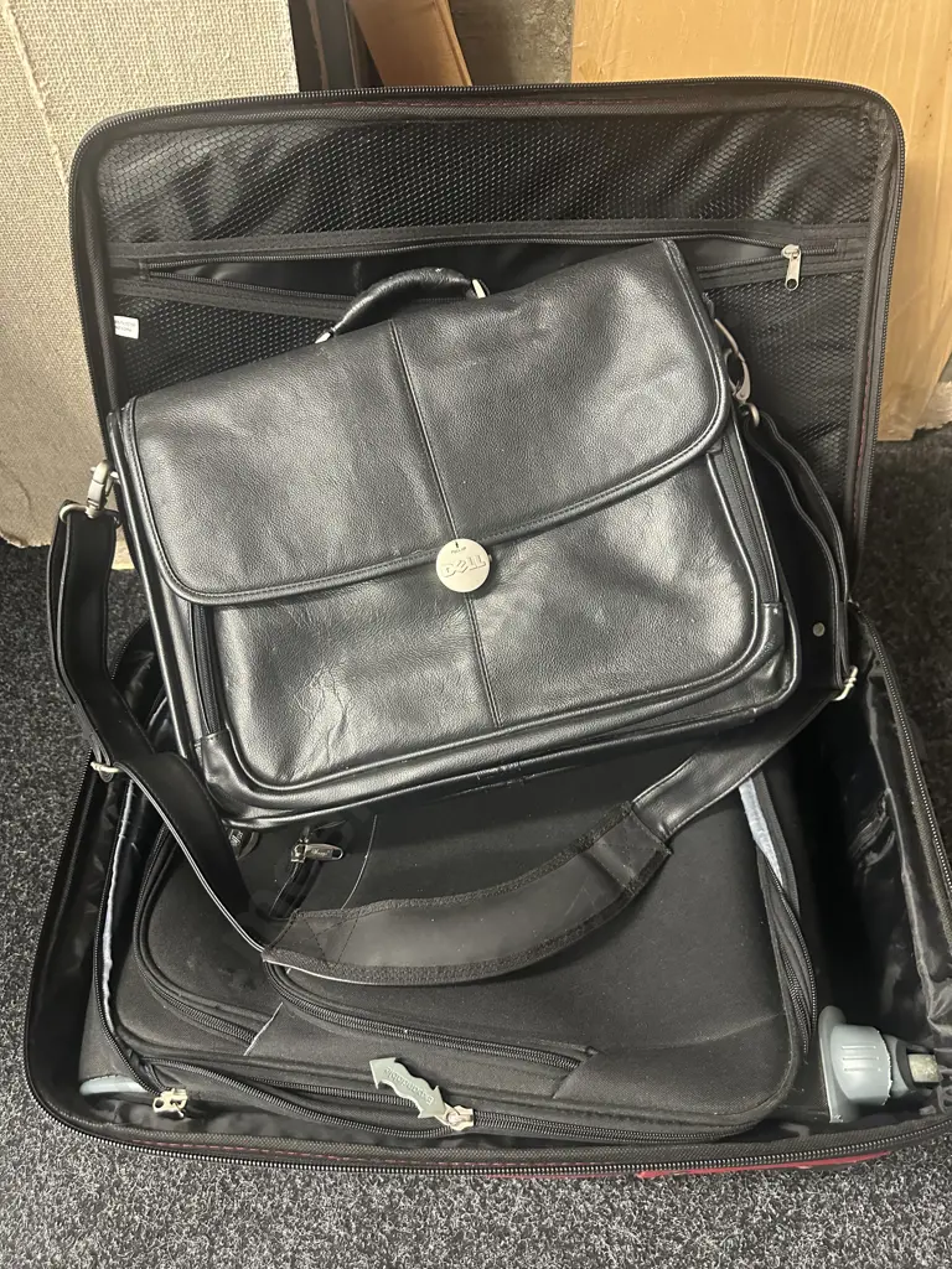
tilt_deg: -55.1
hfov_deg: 56.8
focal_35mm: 24
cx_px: 476
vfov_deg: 71.6
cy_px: 634
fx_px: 880
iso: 800
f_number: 1.78
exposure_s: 1/33
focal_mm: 6.86
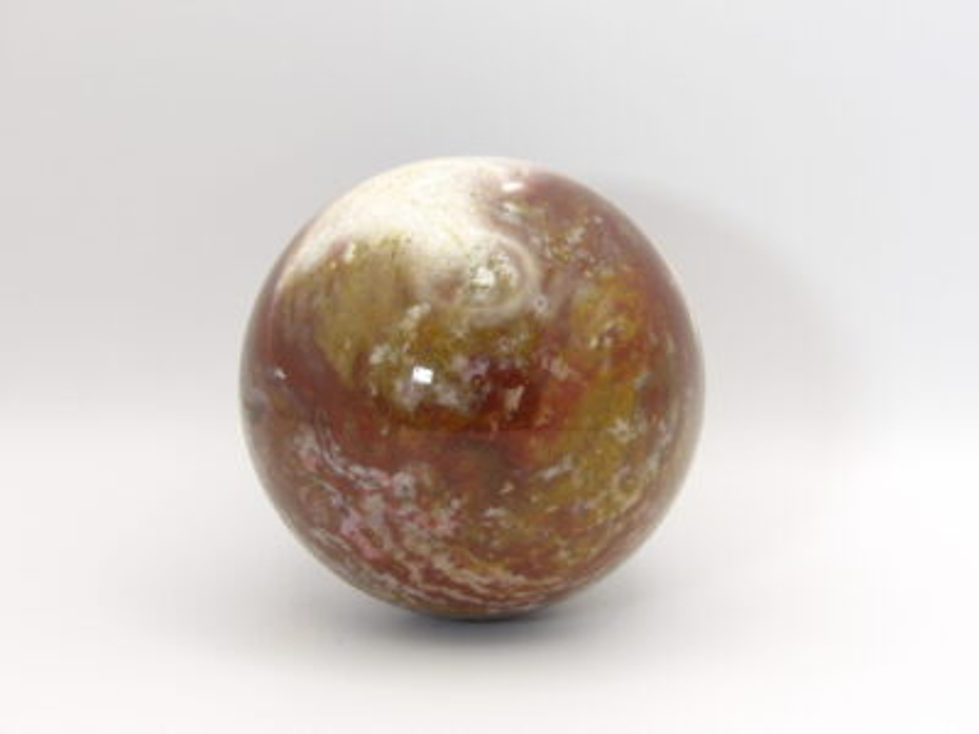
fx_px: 4044
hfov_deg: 13.8
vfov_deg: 10.4
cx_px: 490
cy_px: 367
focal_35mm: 143
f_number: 4.3
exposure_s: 1/50
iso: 228
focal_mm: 25.6
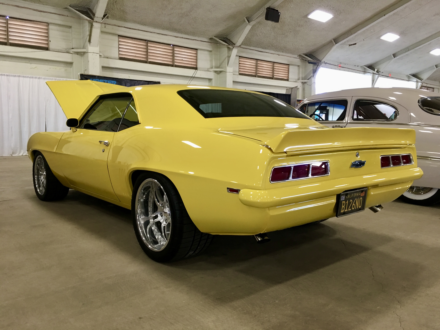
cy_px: 165
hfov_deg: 61.7
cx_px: 220
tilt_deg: -3.5
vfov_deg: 48.2
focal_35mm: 29
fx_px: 369
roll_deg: -1.0
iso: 50
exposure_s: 1/15
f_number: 2.2
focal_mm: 4.15
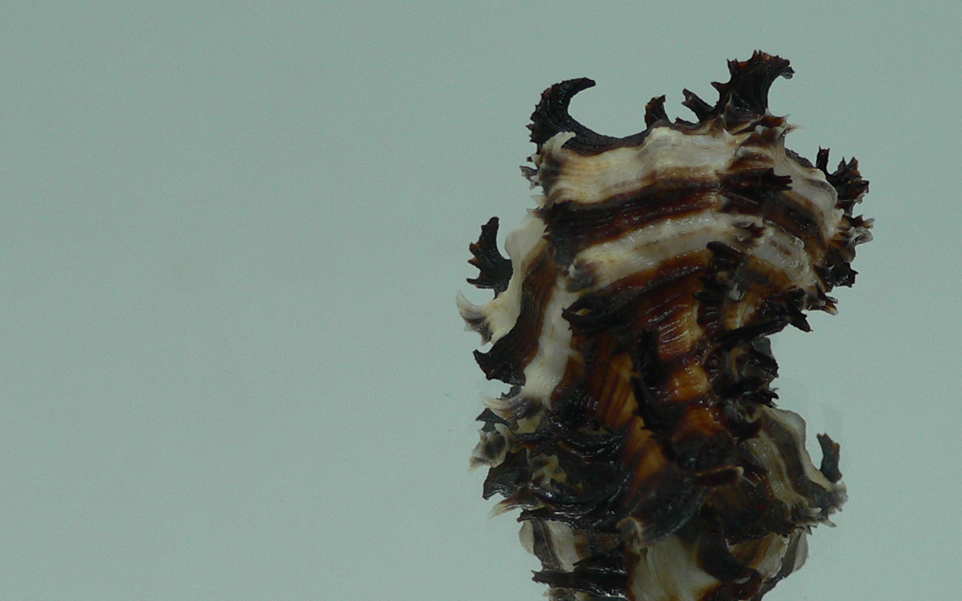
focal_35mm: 57
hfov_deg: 35.2
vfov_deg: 22.7
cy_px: 398
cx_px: 678
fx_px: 1494
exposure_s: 1/60
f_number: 2.8
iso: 80
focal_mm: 4.6
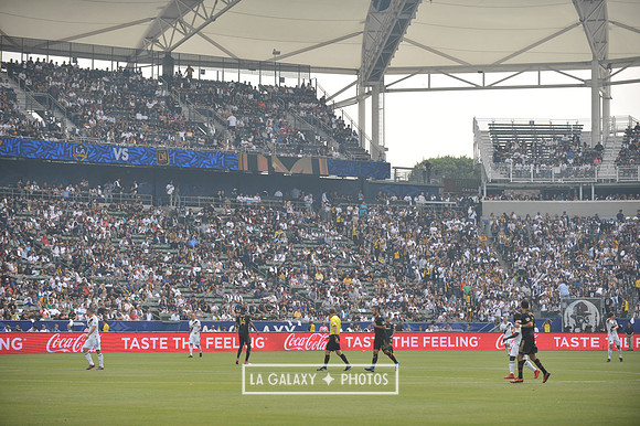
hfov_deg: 17.7
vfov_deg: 11.8
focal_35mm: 116
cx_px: 320
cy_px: 213
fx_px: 2061
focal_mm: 116
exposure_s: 1/2500
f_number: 3.5
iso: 320
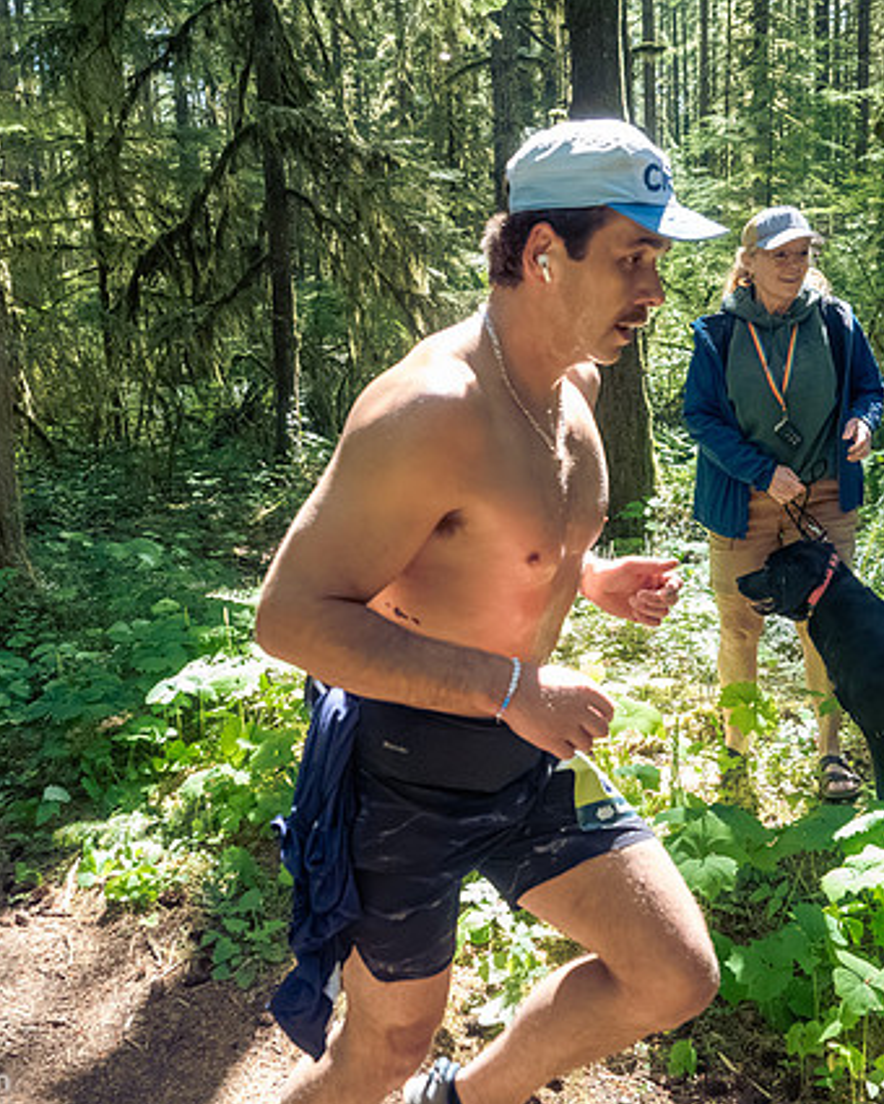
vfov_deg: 55.7
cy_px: 547
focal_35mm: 32
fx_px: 1047
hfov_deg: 45.8
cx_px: 411
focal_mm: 12
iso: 3200
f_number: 2.8
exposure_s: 1/1600
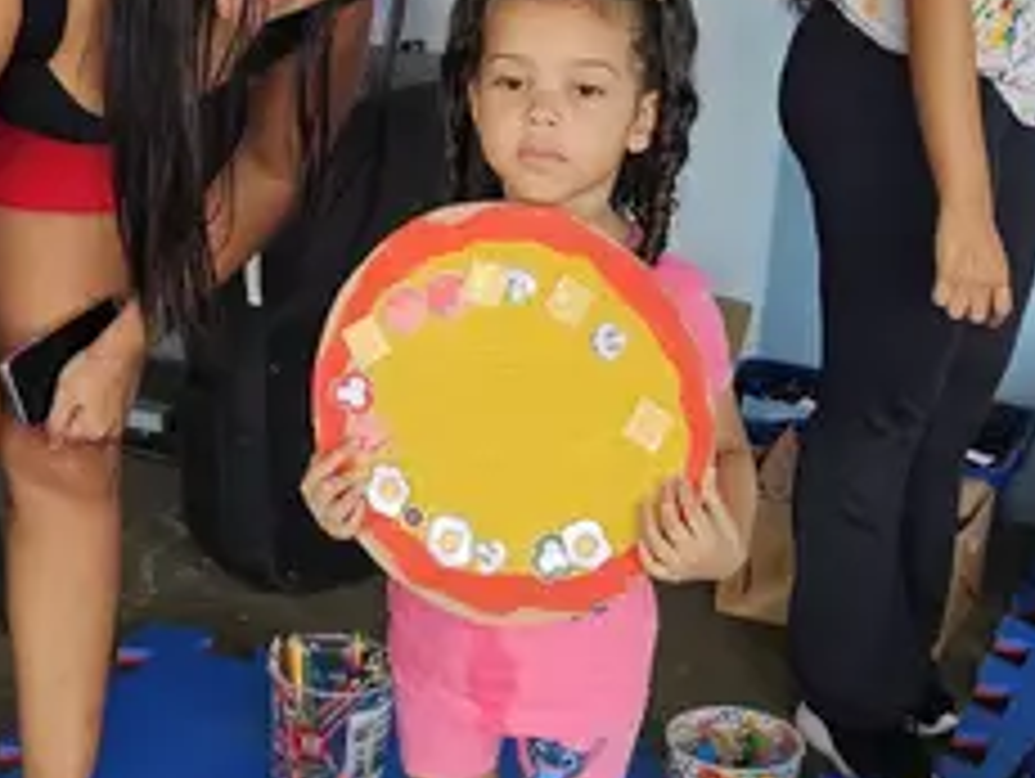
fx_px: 2574
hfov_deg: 22.7
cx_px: 544
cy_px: 353
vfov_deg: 17.2
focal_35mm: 86
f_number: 1.8
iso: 32
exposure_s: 1/180
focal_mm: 5.4
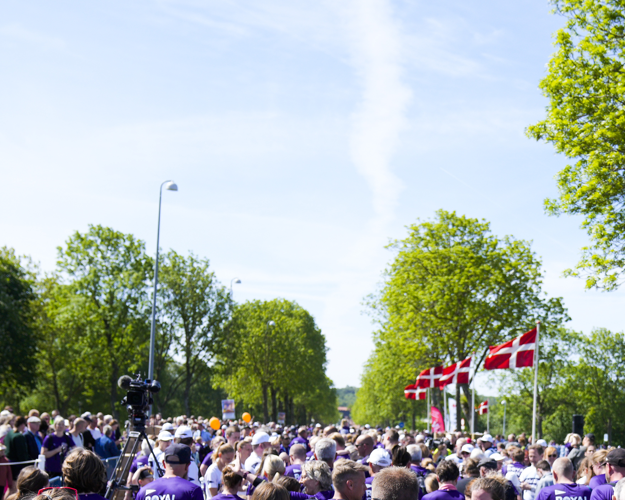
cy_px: 511
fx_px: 1110
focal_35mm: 60
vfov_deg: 24.2
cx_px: 524
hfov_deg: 30.5
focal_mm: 24
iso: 250
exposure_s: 1/3200
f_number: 2.8
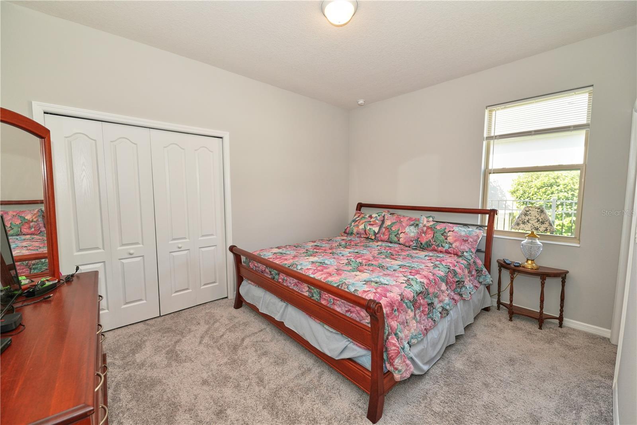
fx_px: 248
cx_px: 318
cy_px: 212
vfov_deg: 81.2
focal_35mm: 14
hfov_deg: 104.3
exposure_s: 1/200
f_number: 4
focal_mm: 14
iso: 400
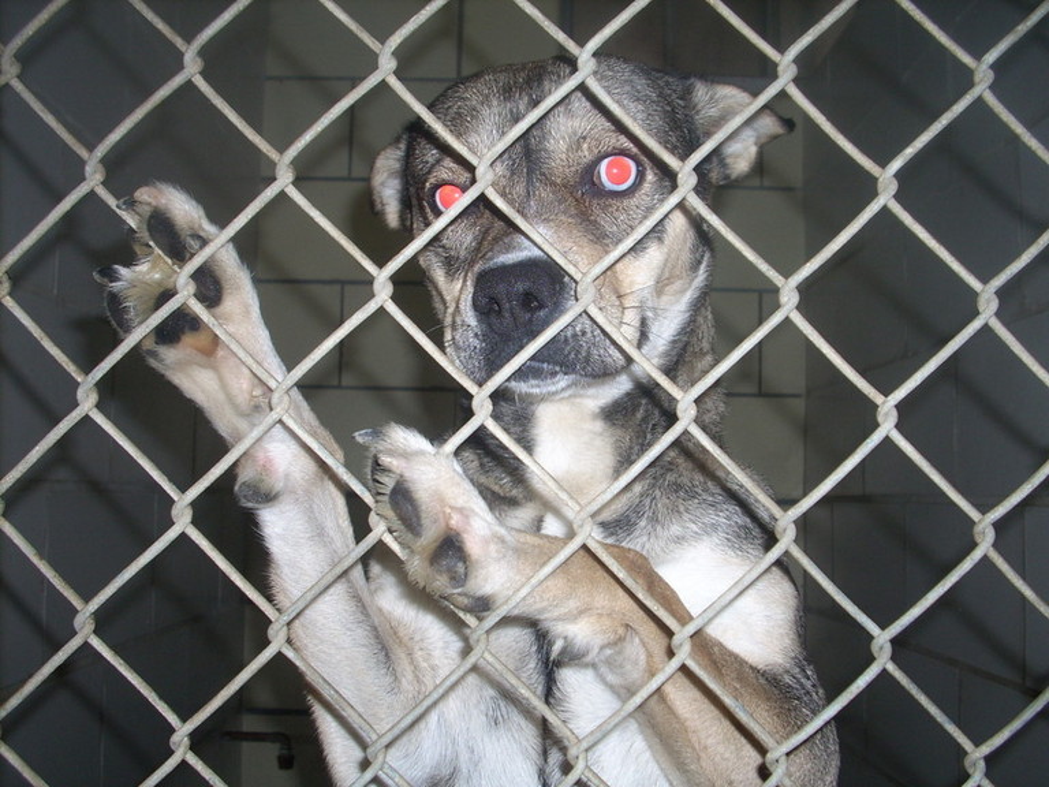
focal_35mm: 37
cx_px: 524
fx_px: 1121
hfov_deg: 50.1
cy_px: 394
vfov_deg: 38.7
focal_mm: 6.2
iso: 64
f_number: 2.8
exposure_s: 1/60
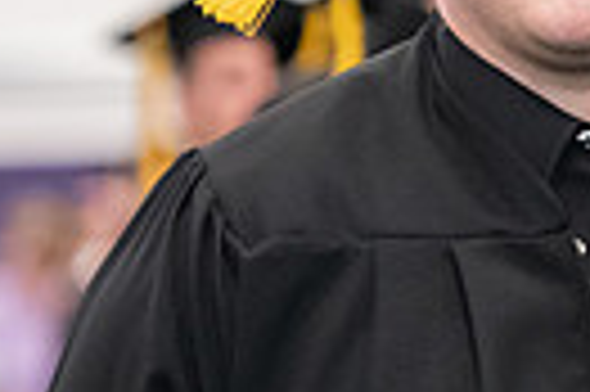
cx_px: 730
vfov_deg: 2.3
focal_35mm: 599
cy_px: 92
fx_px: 9805
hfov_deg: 3.4
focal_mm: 135
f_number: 3.2
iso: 3200
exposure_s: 1/200
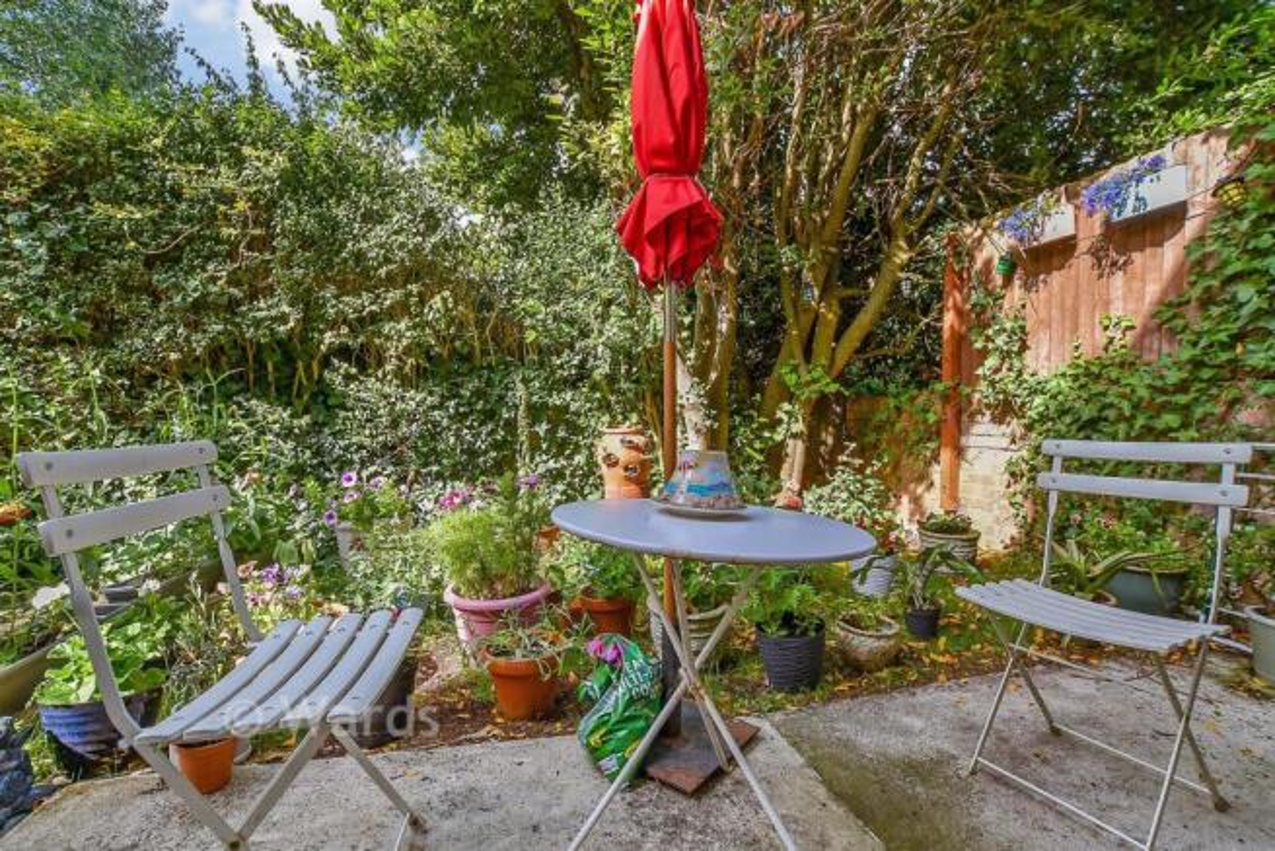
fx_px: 886
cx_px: 638
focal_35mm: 25
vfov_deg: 51.3
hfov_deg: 71.5
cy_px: 426
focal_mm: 17
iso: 160
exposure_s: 1/80
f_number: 8
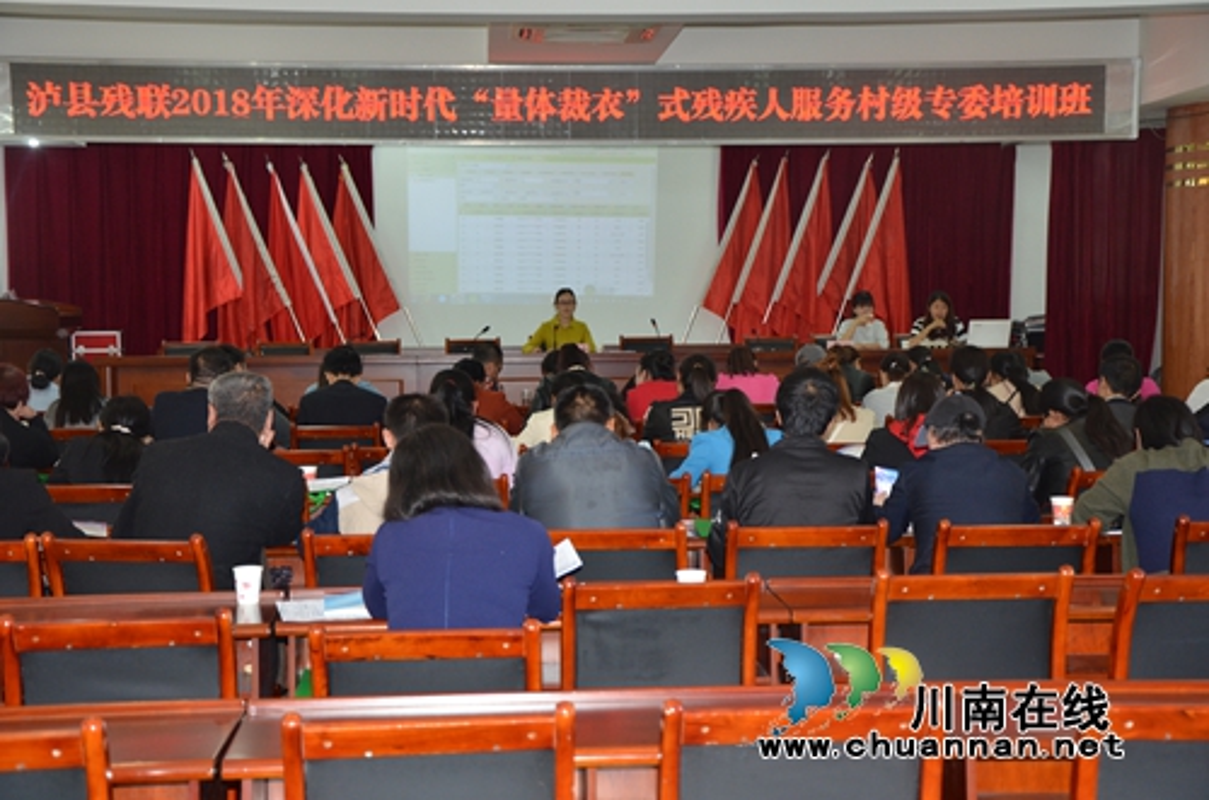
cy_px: 400
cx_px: 604
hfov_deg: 33.5
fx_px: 2011
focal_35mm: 60
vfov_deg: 22.5
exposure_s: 1/60
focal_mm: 40
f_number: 4.5
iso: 800
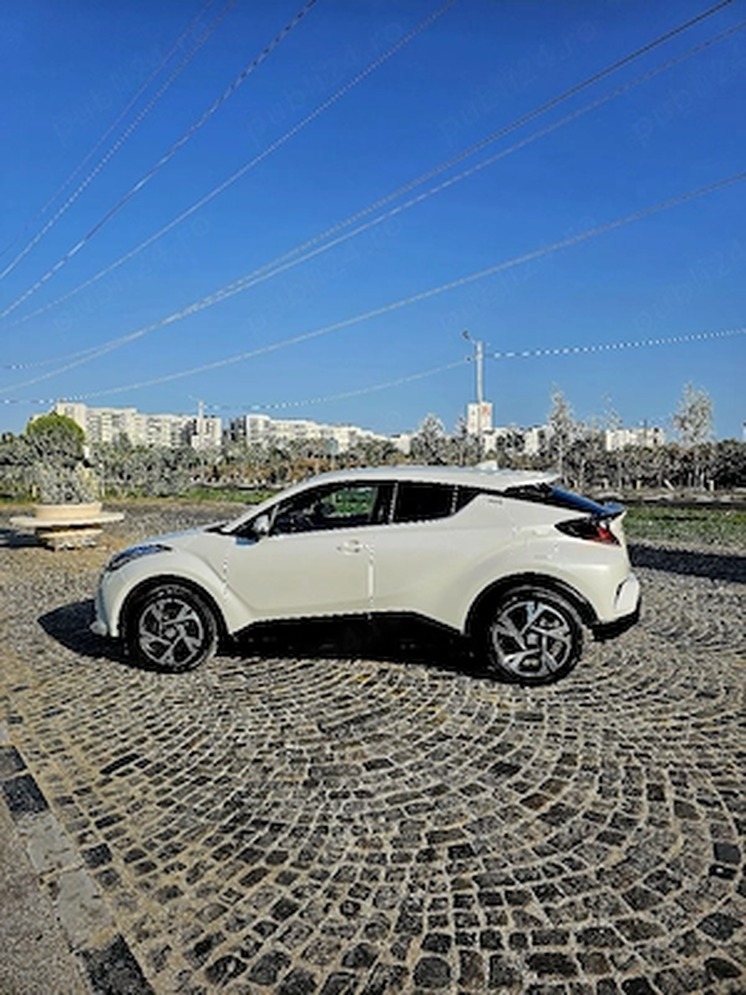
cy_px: 498
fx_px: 661
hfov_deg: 58.9
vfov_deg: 73.9
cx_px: 373
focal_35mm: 23
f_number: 1.7
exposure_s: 1/2000
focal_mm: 6.3
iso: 16
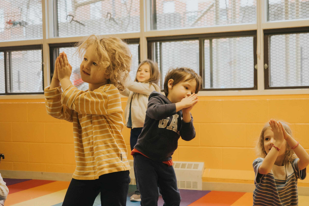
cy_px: 116
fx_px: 506
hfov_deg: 33.9
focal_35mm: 59
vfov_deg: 23.0
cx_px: 155
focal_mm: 28
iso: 800
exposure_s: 1/200
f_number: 2.8
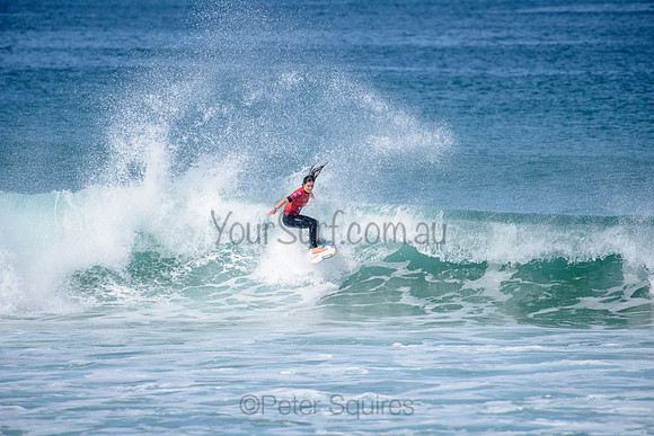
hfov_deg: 4.1
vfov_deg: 2.8
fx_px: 9085
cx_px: 327
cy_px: 218
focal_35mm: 500
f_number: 6.3
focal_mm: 500
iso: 250
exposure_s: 1/2500
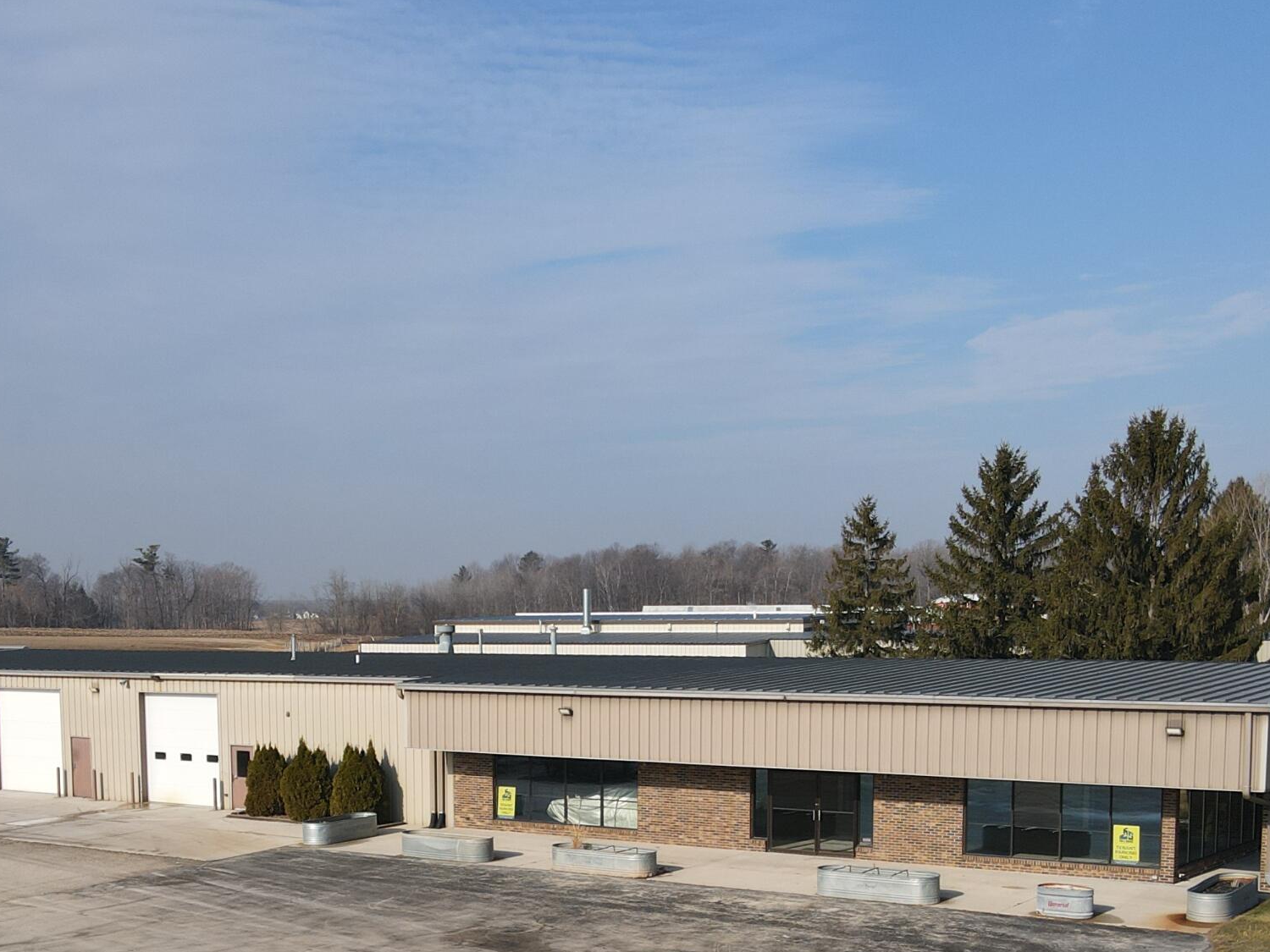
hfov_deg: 39.6
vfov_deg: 29.2
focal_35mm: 48
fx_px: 1761
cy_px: 827
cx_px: 543
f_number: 2.8
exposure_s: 1/60
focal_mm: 4.5
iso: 100
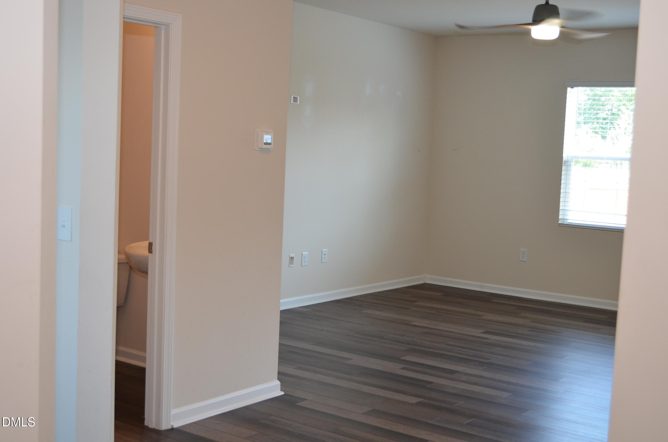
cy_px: 221
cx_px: 334
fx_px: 889
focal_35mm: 48
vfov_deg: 28.0
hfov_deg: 41.2
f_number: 4.8
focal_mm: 32
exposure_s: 1/60
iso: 640
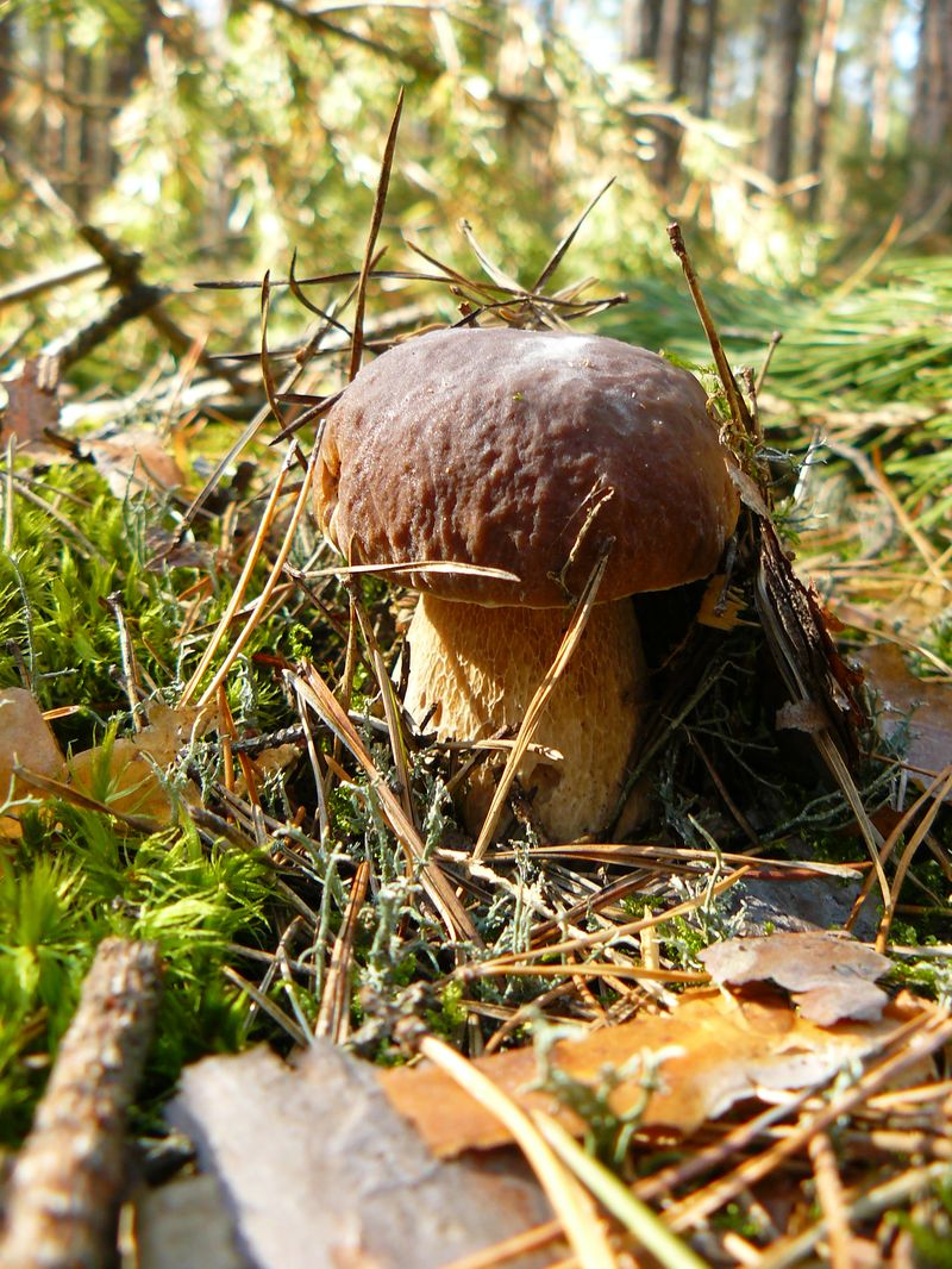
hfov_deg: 39.7
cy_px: 634
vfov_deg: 51.3
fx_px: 1320
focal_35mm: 36
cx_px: 476
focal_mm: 6
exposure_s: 1/60
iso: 100
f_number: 2.8
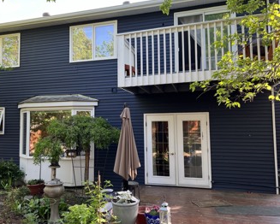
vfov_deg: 47.1
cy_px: 108
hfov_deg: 56.9
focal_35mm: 31
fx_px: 257
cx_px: 120
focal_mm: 5.7
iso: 40
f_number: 1.5
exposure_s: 1/168
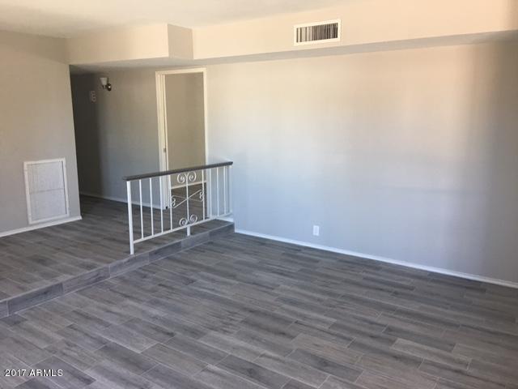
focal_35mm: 29
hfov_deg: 61.7
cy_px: 194
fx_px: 434
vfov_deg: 48.2
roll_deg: +0.3
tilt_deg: -10.3
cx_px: 259
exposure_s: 1/15
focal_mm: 4.15
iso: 40
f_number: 2.2
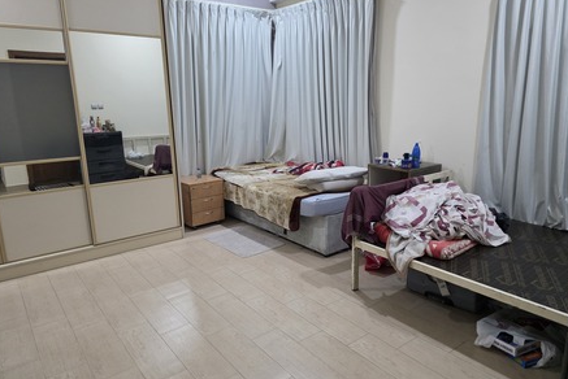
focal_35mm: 25
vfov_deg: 51.4
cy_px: 189
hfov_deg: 71.5
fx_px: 395
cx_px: 281
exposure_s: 1/120
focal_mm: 6.3
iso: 500
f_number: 1.7
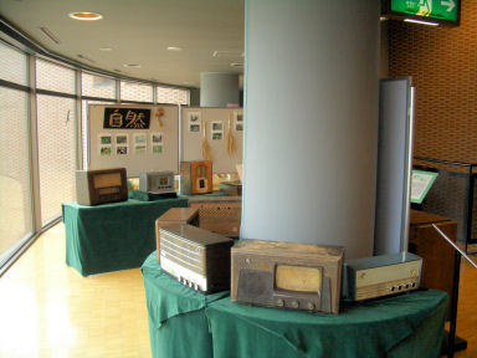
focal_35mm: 35
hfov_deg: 52.6
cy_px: 179
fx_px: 482
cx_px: 238
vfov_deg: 40.7
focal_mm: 5.8
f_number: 2.6
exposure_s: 1/60
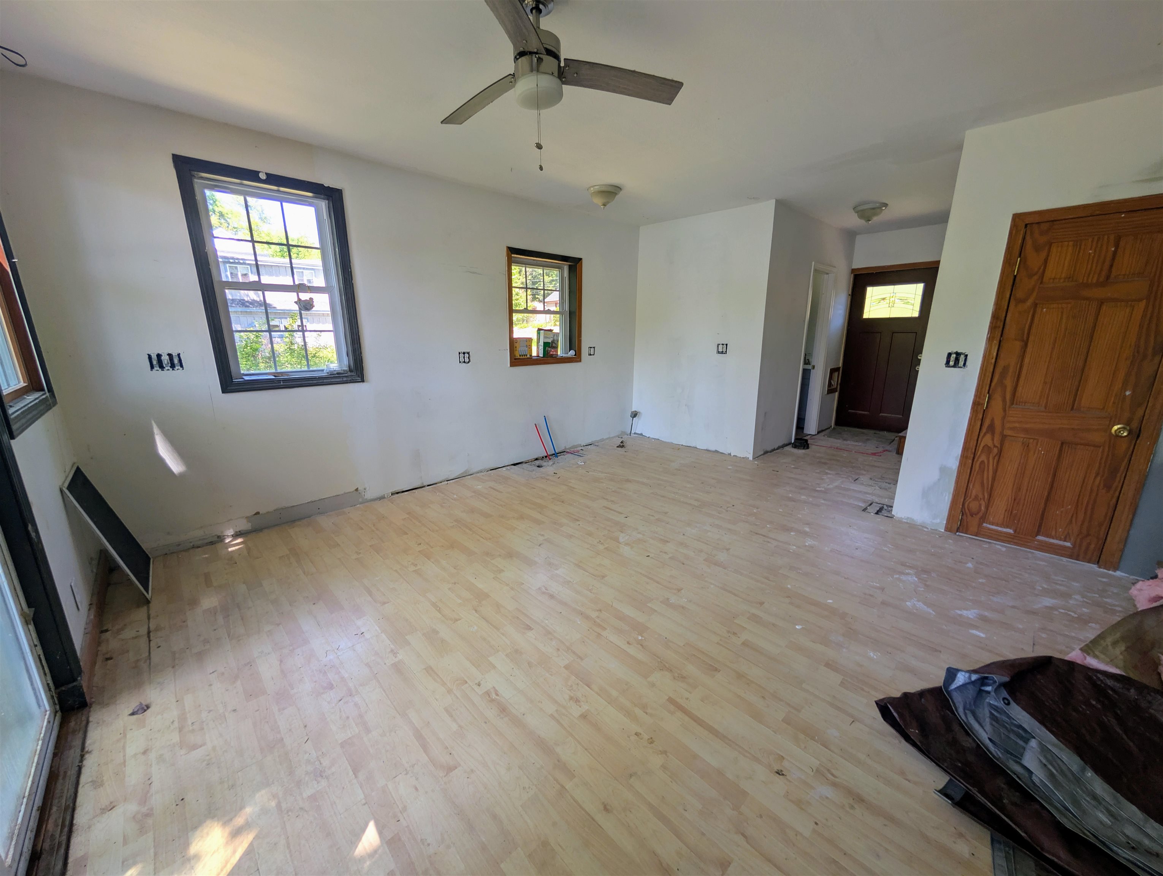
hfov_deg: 110.5
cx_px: 582
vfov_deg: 94.6
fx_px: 404
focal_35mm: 12
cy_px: 438
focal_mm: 2.02
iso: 61
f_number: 1.7
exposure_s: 1/102
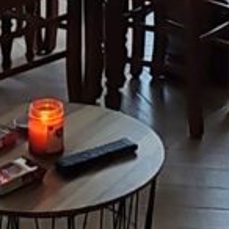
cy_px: -245
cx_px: 121
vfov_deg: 11.0
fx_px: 1070
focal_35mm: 143
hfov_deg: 12.2
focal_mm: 1.96
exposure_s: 1/33
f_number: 2.2
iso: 100
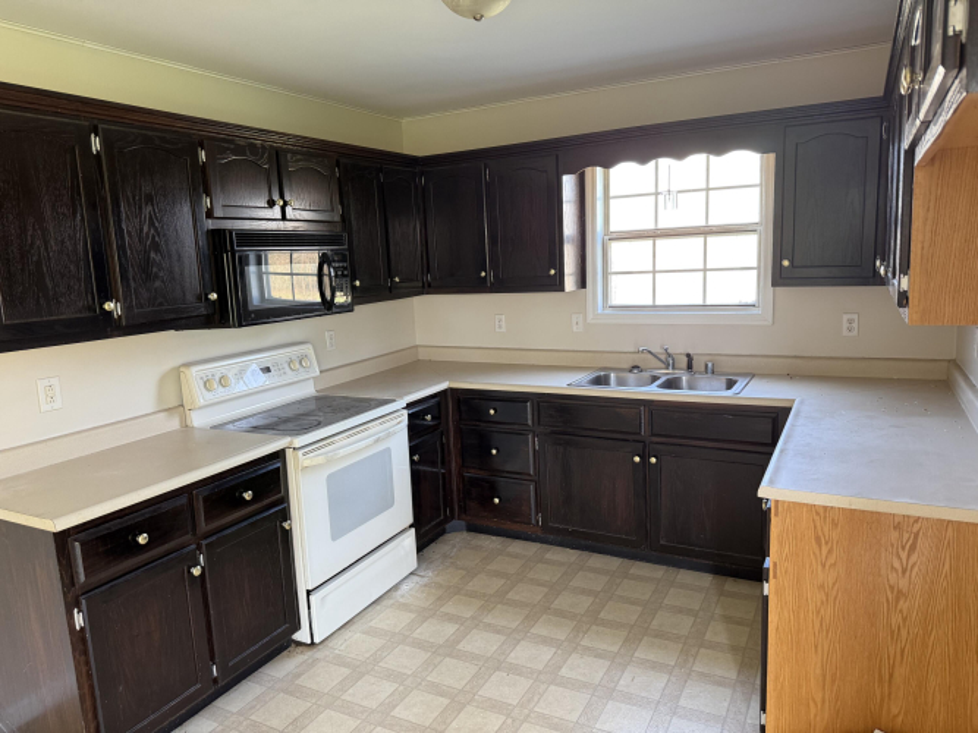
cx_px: 489
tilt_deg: -8.3
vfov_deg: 56.8
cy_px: 366
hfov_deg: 71.6
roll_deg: +2.4
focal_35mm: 24
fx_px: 678
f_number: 1.78
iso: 200
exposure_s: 1/87
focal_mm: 6.76
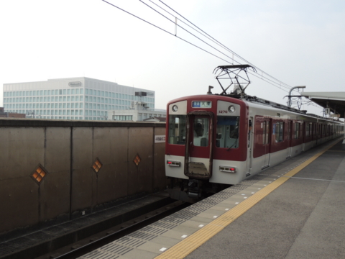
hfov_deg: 55.4
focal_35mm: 33
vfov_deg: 42.9
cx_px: 172
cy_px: 130
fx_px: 329
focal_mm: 5.8
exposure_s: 1/800
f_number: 3.2
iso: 100
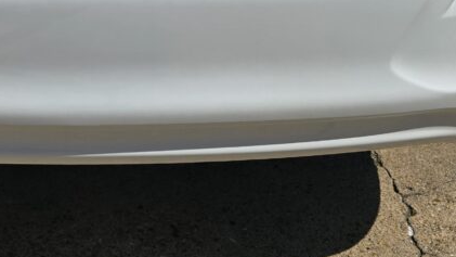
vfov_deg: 17.5
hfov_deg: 33.0
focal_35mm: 61
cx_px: 65
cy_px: -143
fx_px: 738
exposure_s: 1/2016
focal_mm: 6.3
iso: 12
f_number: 1.7
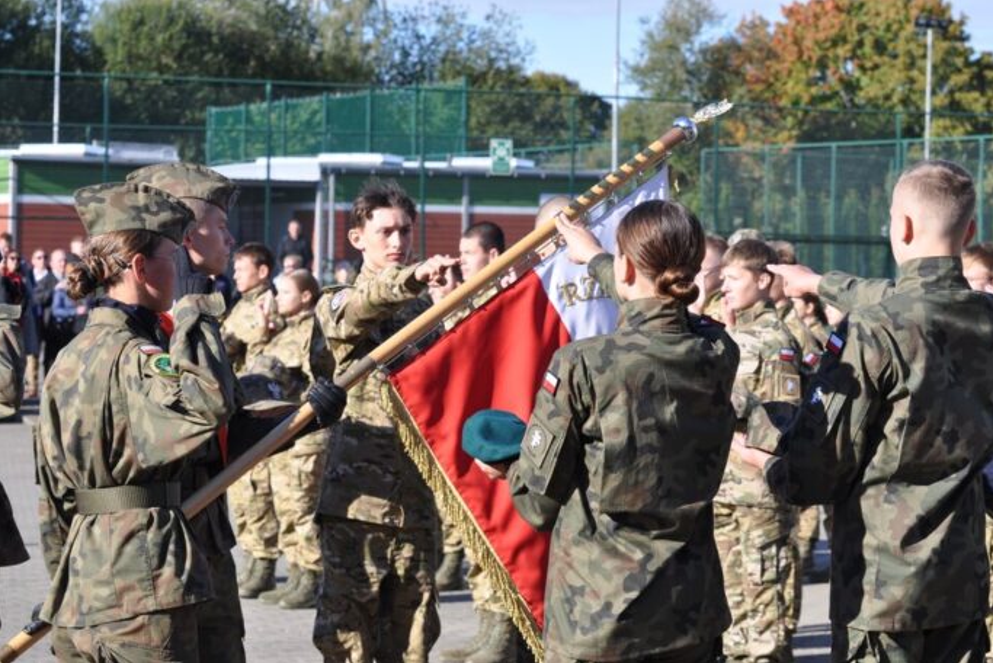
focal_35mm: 106
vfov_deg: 12.9
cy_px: 332
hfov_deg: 19.3
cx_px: 499
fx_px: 2925
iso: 200
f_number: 8
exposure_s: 1/250
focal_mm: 70
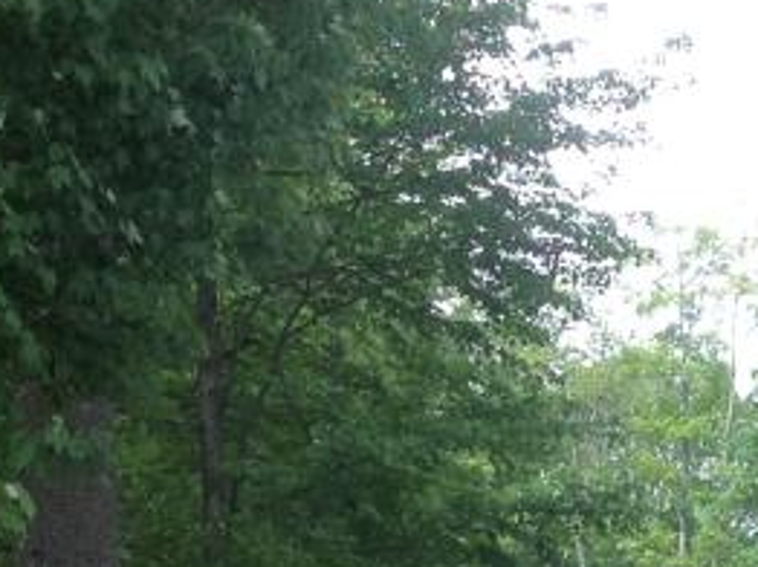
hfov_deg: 13.9
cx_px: 978
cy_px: 1067
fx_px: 2997
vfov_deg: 10.1
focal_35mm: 137
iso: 50
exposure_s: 1/343
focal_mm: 4.28
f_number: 2.4
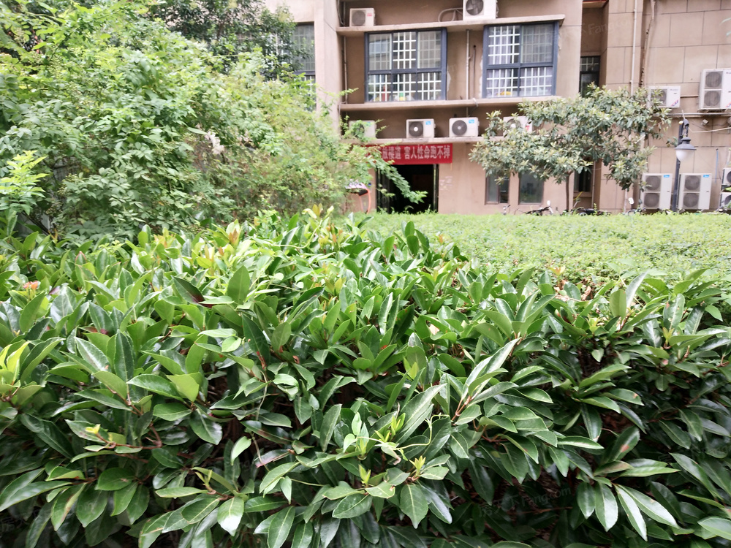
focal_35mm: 26
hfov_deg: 67.3
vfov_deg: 53.1
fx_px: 549
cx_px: 366
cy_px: 274
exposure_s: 1/50
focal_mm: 3.88
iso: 74
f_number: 2
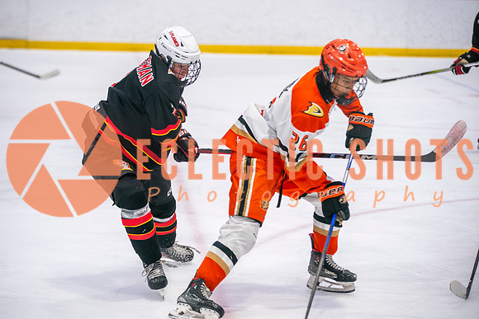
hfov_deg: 16.2
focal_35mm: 126
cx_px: 227
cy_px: 151
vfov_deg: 10.9
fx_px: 1681
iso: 800
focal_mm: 120
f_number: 2.8
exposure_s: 1/640
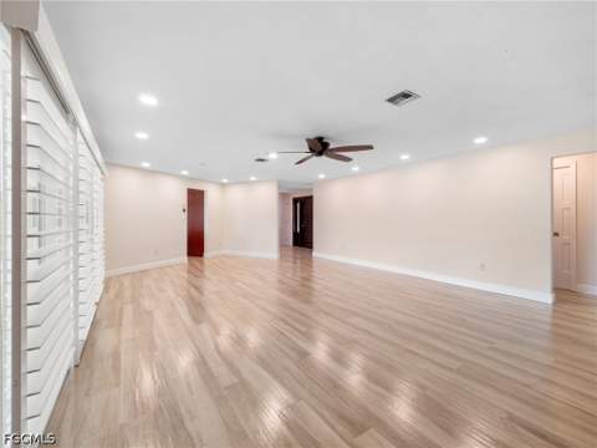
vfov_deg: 85.7
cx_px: 298
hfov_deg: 102.1
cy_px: 224
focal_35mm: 14
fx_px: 241
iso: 200
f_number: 7.1
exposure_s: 1/5
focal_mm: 7
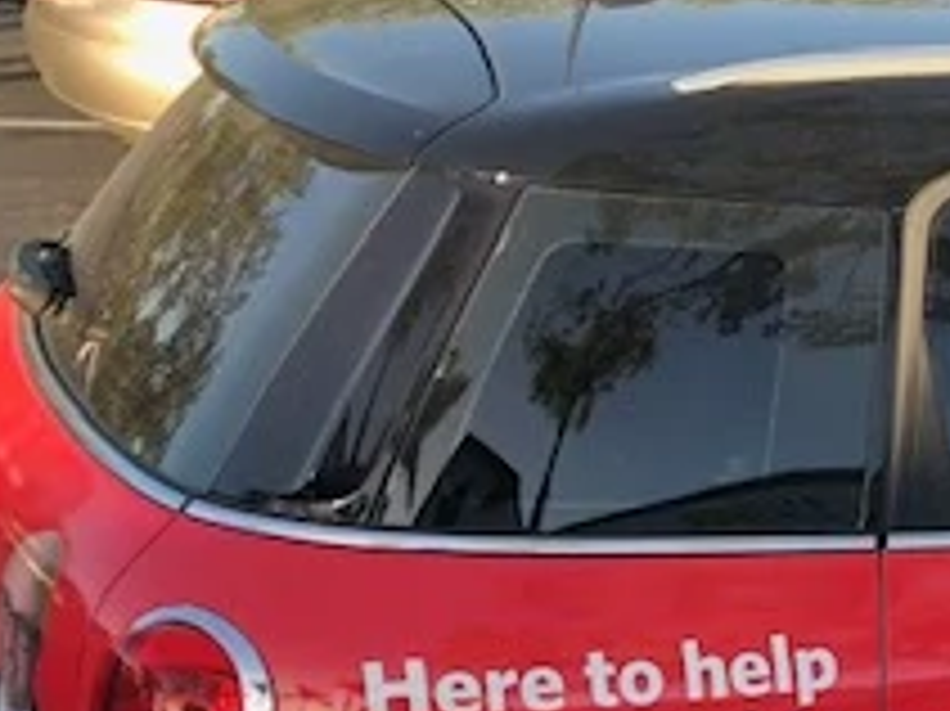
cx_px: 1319
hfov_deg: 20.5
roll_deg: -6.7
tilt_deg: -20.8
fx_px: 2331
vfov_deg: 17.2
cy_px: 598
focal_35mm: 85
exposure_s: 1/133
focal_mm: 3.99
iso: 20
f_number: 1.8
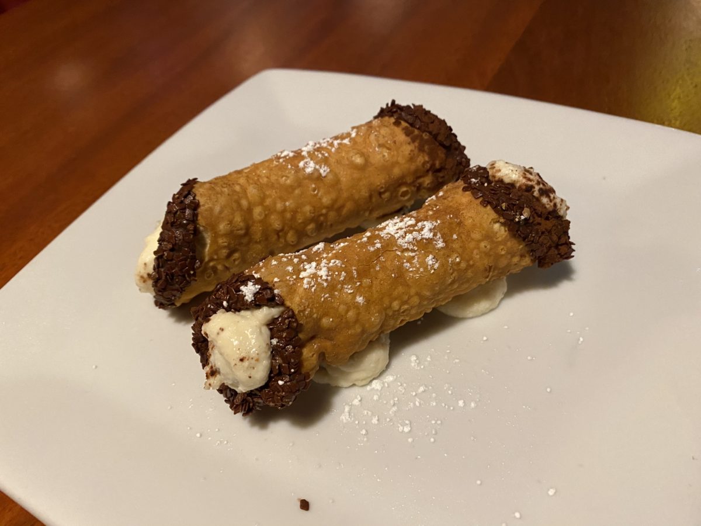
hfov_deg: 67.3
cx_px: 350
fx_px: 527
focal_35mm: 26
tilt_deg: -44.4
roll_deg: +7.1
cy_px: 263
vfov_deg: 53.1
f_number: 1.8
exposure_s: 1/60
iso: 500
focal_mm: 4.25
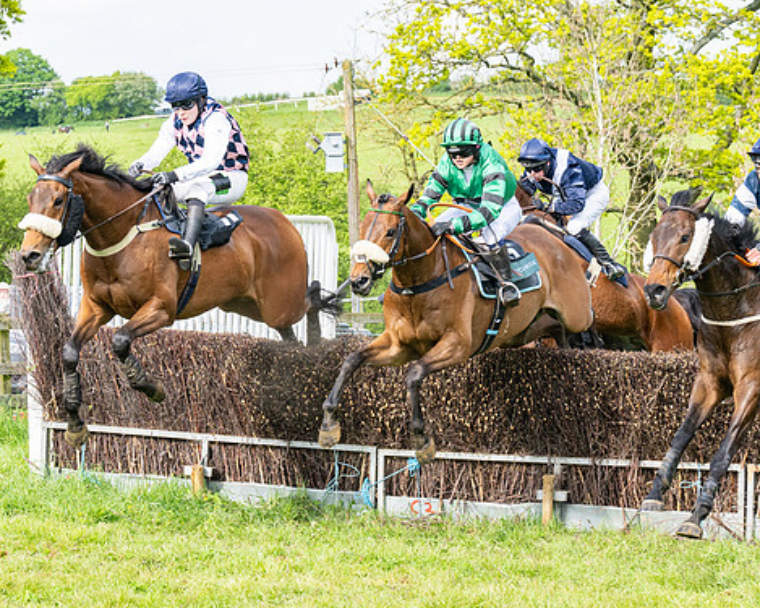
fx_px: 3463
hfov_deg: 12.5
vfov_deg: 10.0
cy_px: 353
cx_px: 293
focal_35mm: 154
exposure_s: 1/1000
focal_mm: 70
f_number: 5.6
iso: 400
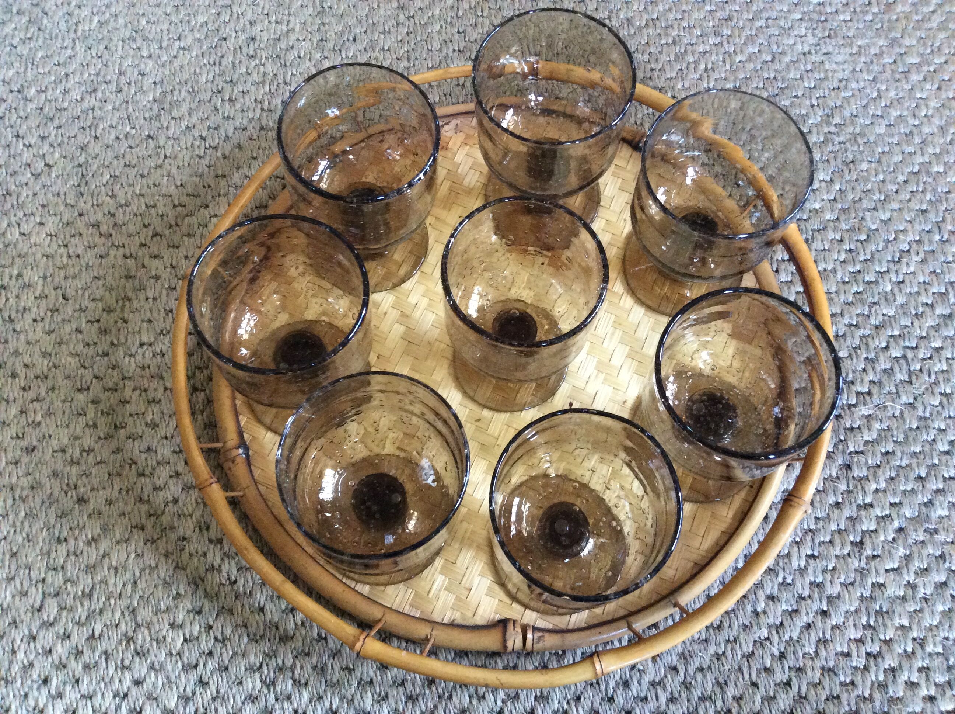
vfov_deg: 44.1
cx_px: 478
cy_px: 357
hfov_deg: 56.9
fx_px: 882
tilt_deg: -69.8
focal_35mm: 32
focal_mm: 3.3
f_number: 2.4
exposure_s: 1/25
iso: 320
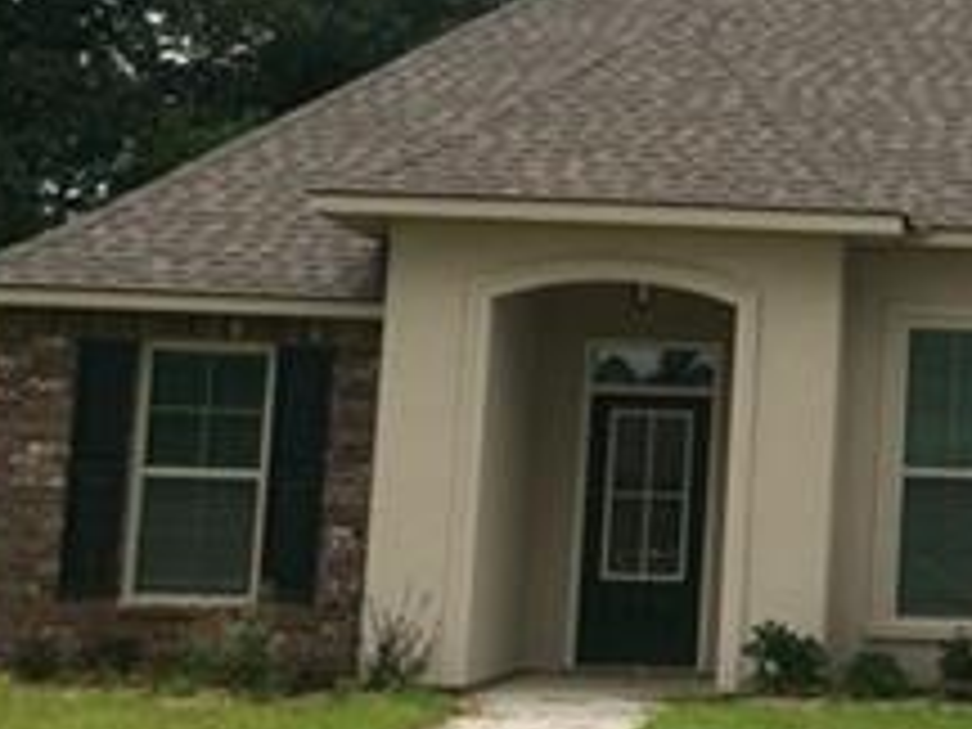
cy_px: 261
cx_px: 1233
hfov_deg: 20.9
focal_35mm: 86
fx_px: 2415
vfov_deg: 17.1
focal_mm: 4.15
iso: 32
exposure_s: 1/1953
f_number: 2.2
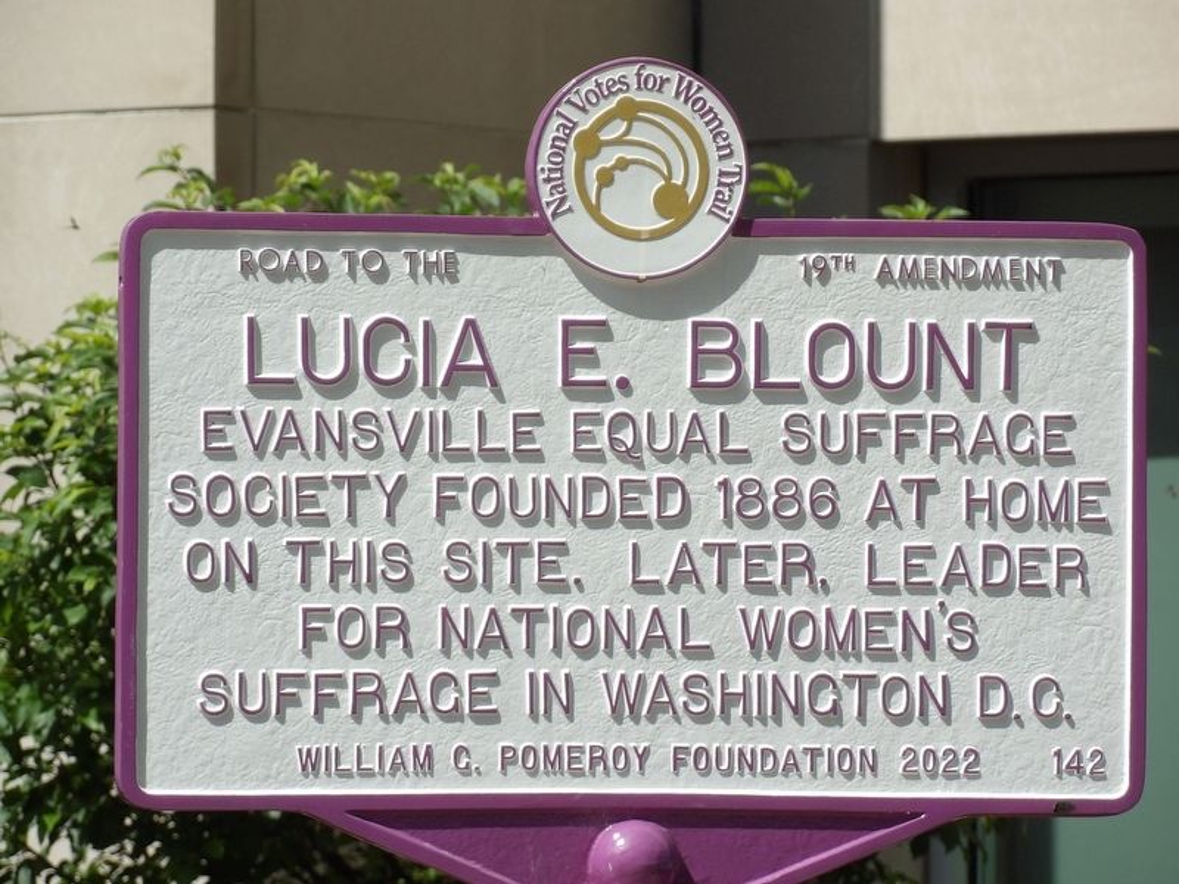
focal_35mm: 409
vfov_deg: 3.6
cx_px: 590
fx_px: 13930
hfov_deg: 4.8
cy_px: 442
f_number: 4.2
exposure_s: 1/781
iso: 100
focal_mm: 73.3
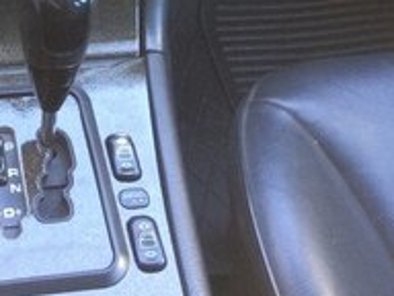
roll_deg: -2.9
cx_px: 37
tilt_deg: -43.6
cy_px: -84
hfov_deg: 25.2
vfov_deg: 18.3
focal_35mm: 75
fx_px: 854
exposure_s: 1/33
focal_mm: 4.15
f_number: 2.2
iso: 80
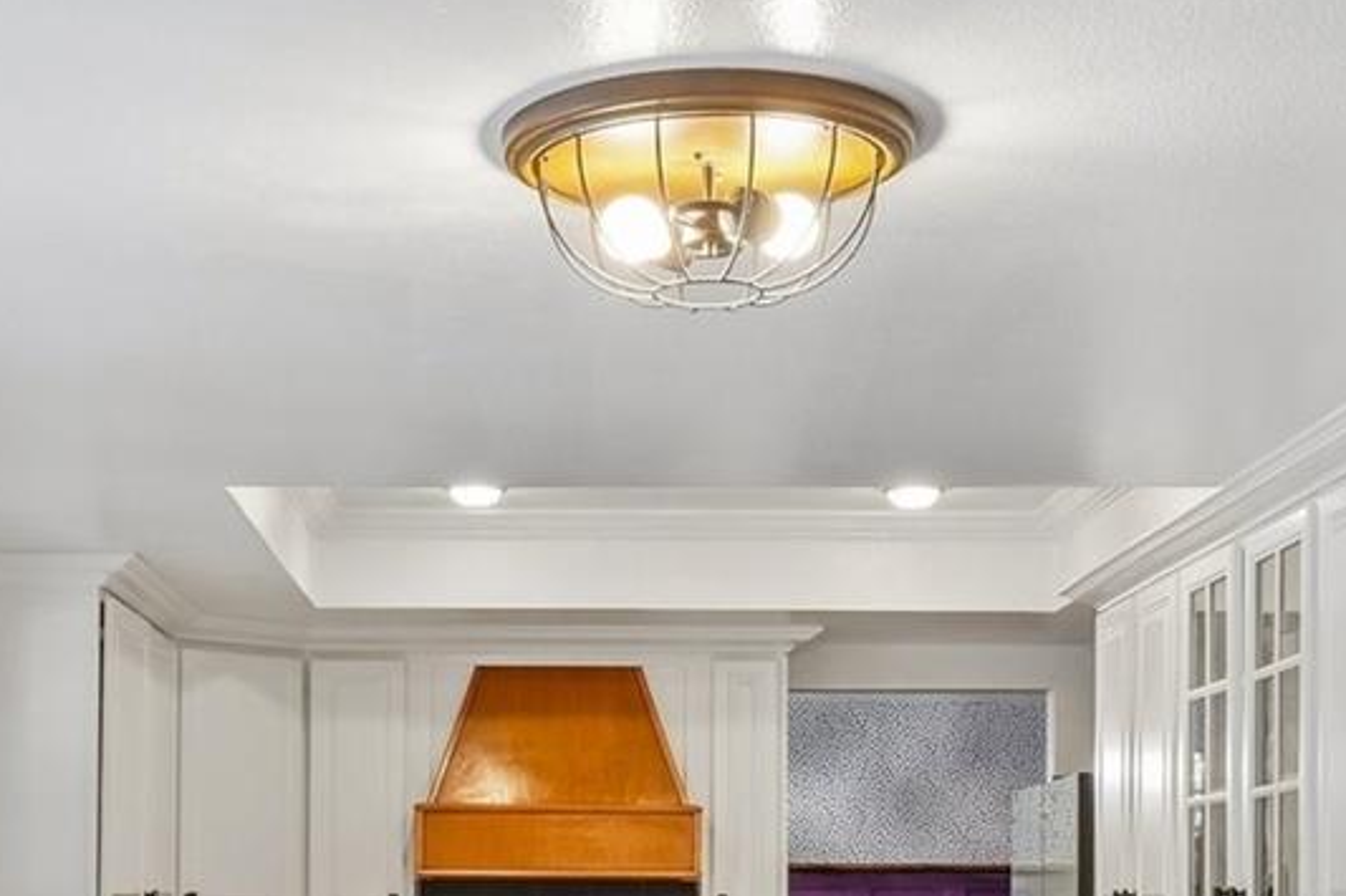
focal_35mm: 68
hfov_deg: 29.8
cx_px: 548
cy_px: 967
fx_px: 2523
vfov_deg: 19.4
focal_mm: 15
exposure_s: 1/10
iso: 400
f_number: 8
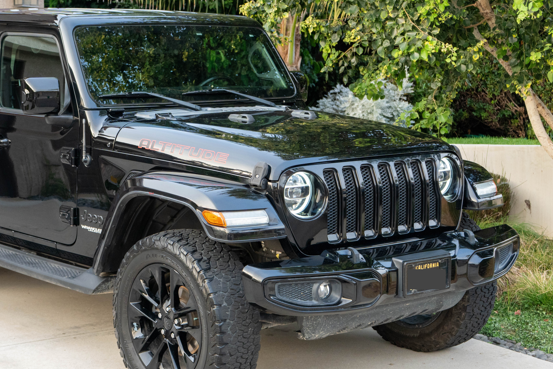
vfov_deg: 18.9
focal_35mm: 72
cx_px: 151
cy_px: 193
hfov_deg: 27.8
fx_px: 1106
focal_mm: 49
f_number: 4.5
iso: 1600
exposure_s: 1/160
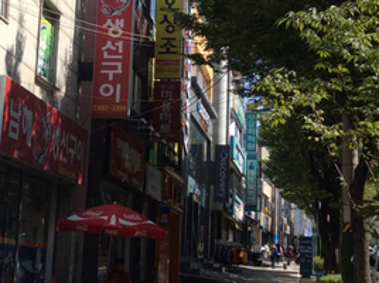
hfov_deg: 22.8
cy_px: 67
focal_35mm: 86
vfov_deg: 17.0
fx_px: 940
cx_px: 165
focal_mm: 3.3
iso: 32
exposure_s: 1/1100
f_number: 2.4
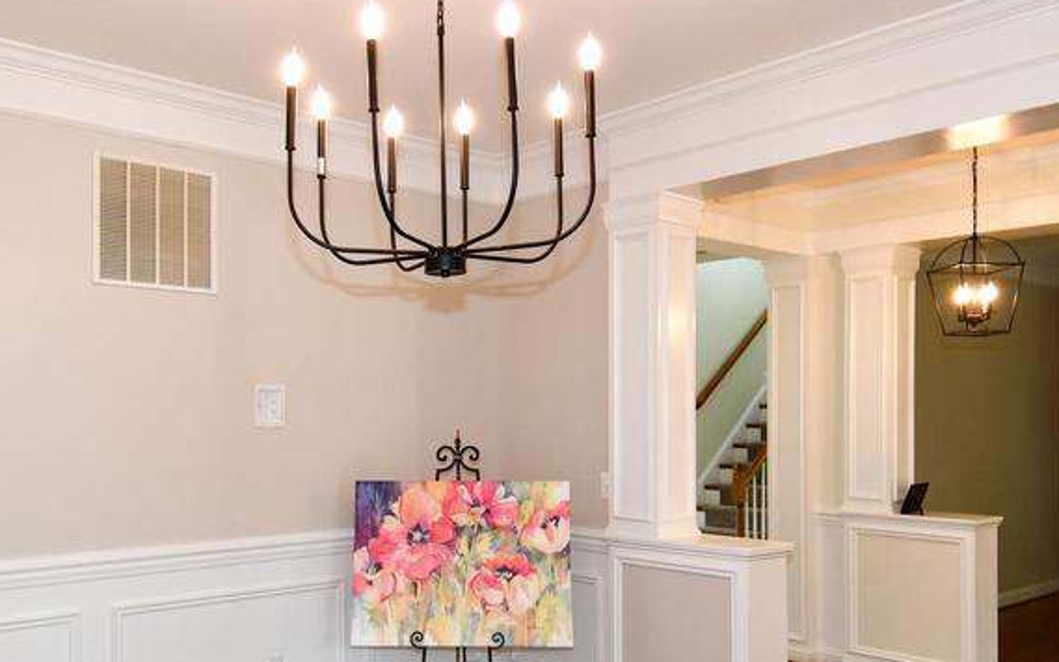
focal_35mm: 33
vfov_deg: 38.0
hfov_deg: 57.7
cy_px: 432
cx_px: 424
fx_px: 953
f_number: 4
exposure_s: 1/60
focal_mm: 12
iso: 360
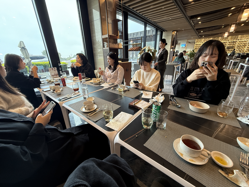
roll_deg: +1.3
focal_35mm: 14
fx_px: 101
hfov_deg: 102.1
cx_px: 124
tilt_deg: -21.3
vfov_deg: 85.7
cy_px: 94
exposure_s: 1/60
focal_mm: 2.22
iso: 250
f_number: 2.2
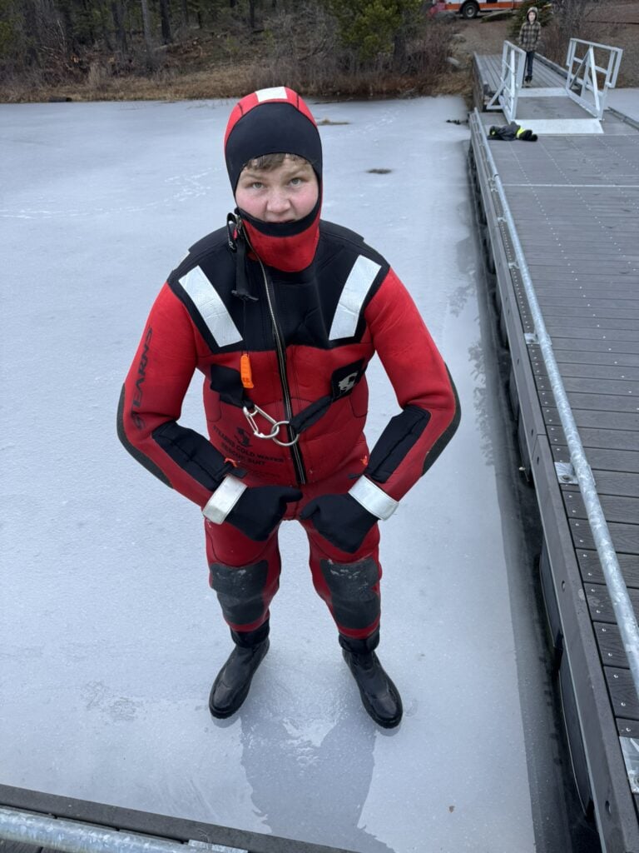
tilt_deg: -32.7
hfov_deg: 56.8
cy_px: 426
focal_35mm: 24
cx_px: 320
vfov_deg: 71.6
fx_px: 591
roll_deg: +2.4
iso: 80
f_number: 1.78
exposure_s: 1/925
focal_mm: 6.76
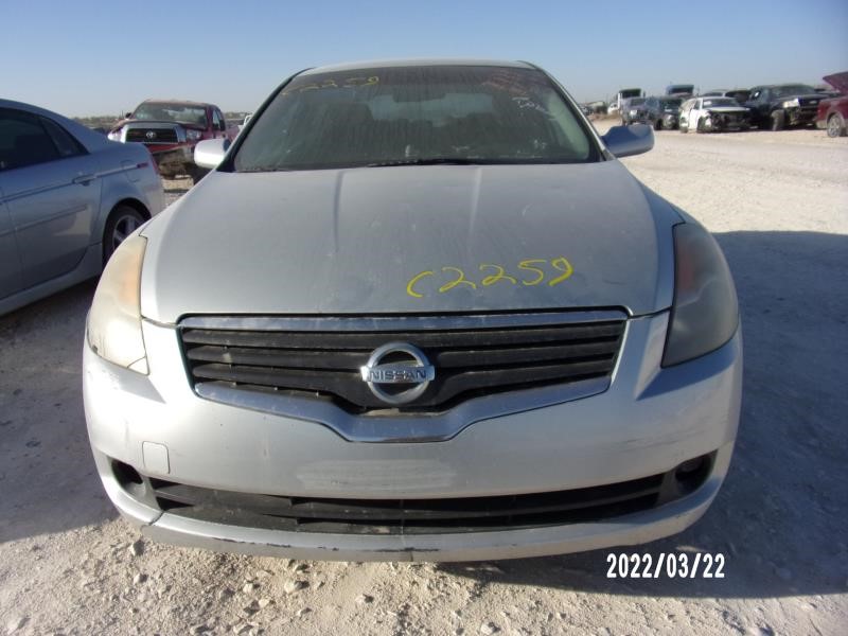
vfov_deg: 56.8
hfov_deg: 71.6
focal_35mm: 24
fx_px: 588
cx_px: 424
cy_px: 318
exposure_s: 1/1200
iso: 80
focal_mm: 4.3
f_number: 3.3
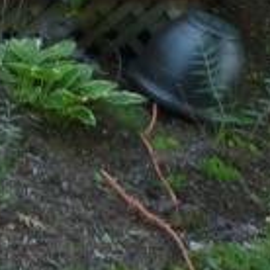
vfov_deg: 8.2
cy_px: -446
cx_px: -501
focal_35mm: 190
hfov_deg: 8.1
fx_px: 1677
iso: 80
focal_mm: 5.2
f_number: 3.3
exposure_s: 1/60
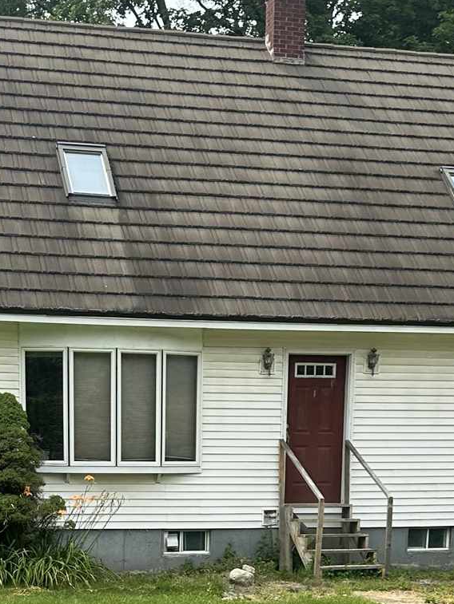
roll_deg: -1.3
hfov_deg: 20.1
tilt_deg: -8.9
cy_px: 685
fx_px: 1276
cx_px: 133
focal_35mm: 73
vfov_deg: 24.6
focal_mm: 6.86
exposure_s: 1/1433
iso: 80
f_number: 1.78
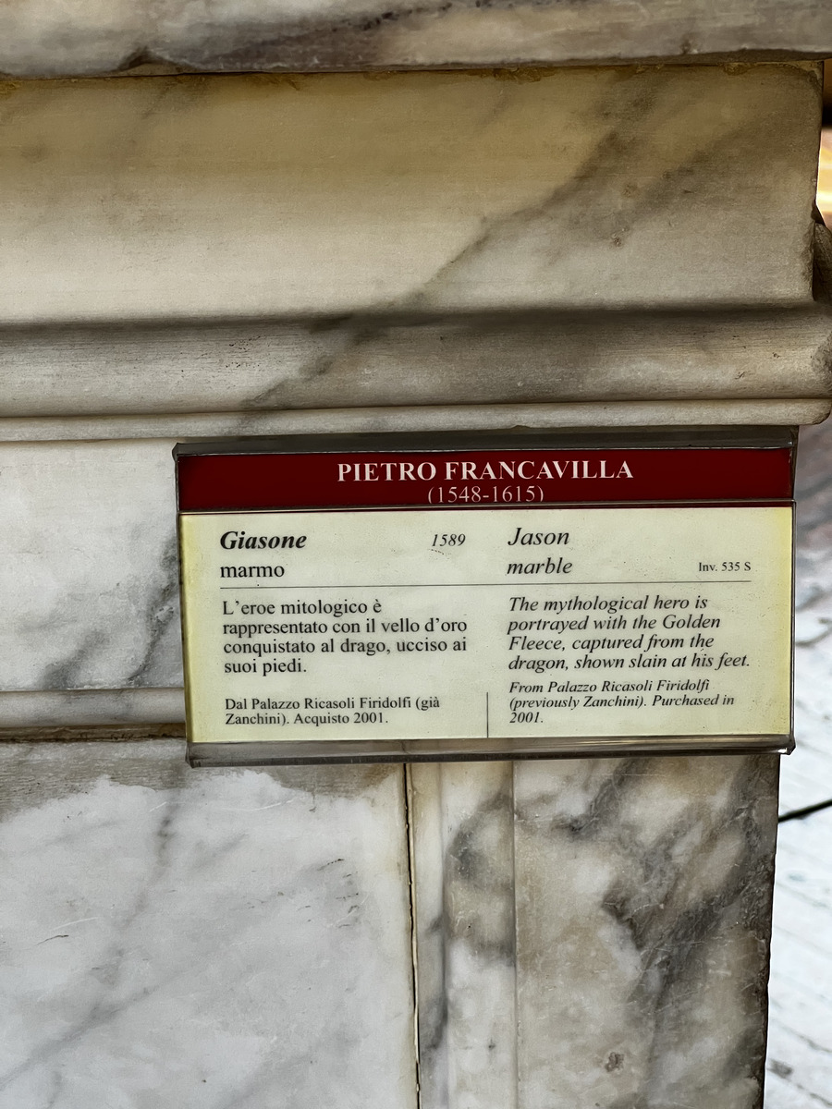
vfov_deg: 25.3
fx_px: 2468
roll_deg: +1.5
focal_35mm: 77
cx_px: 416
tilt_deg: -26.9
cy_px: 554
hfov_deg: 19.1
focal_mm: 9
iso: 160
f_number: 2.8
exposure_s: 1/121
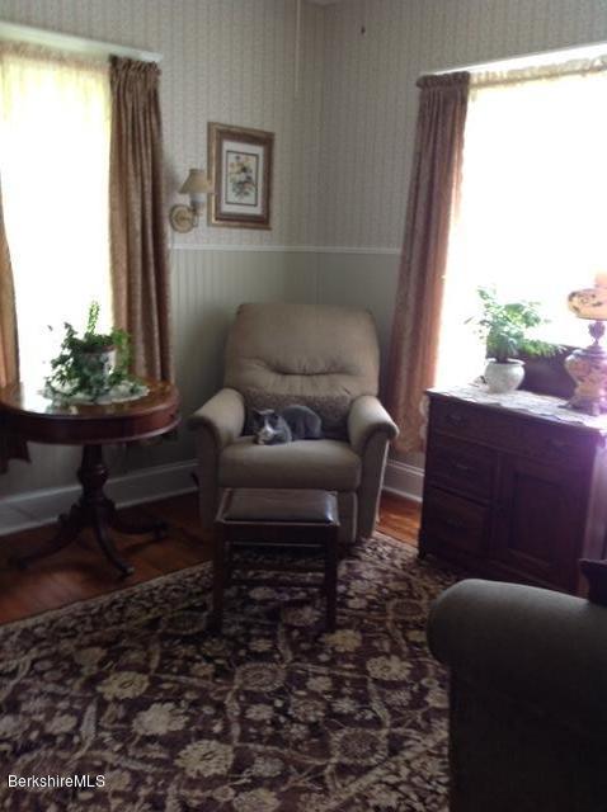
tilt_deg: -7.6
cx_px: 304
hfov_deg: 40.6
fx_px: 821
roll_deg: -0.2
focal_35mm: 35
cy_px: 406
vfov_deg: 52.7
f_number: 2.4
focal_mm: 4.28
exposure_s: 1/15
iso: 64
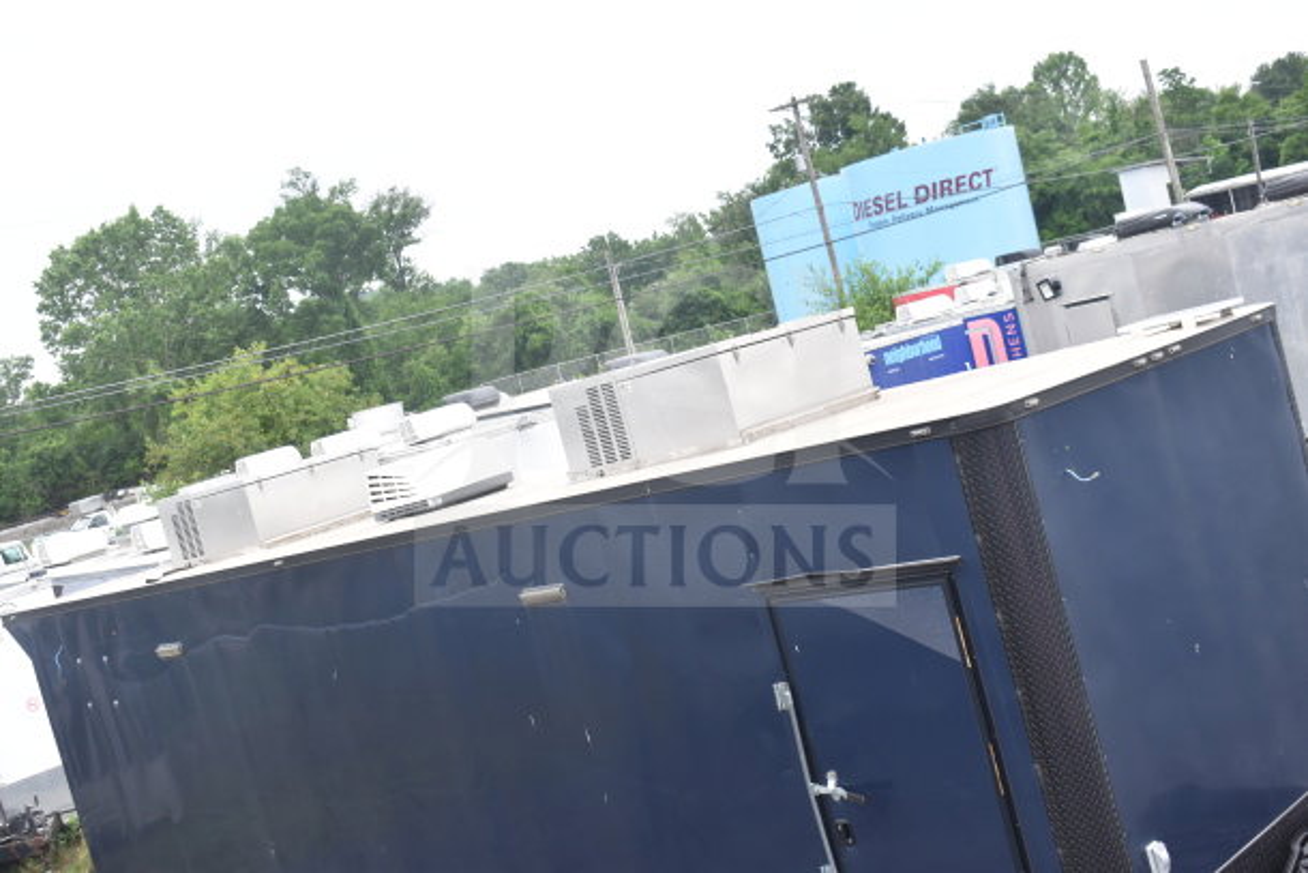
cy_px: 436
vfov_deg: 29.0
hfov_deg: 42.3
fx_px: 1690
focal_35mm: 46
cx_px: 654
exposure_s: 1/125
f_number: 5.6
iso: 200
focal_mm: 31
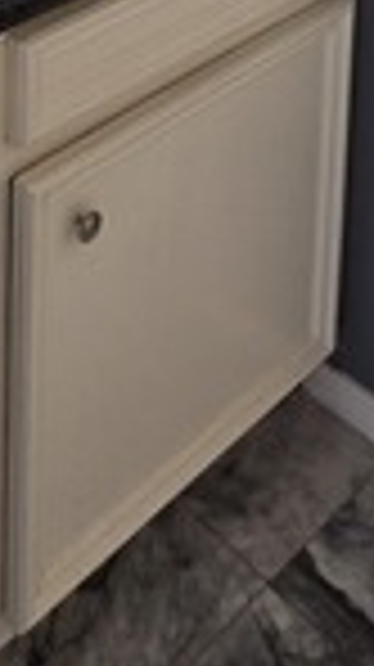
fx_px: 1131
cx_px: 77
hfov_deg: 18.6
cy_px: -421
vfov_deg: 23.5
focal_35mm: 64
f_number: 2.2
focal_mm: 2.2
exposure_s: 1/120
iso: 80
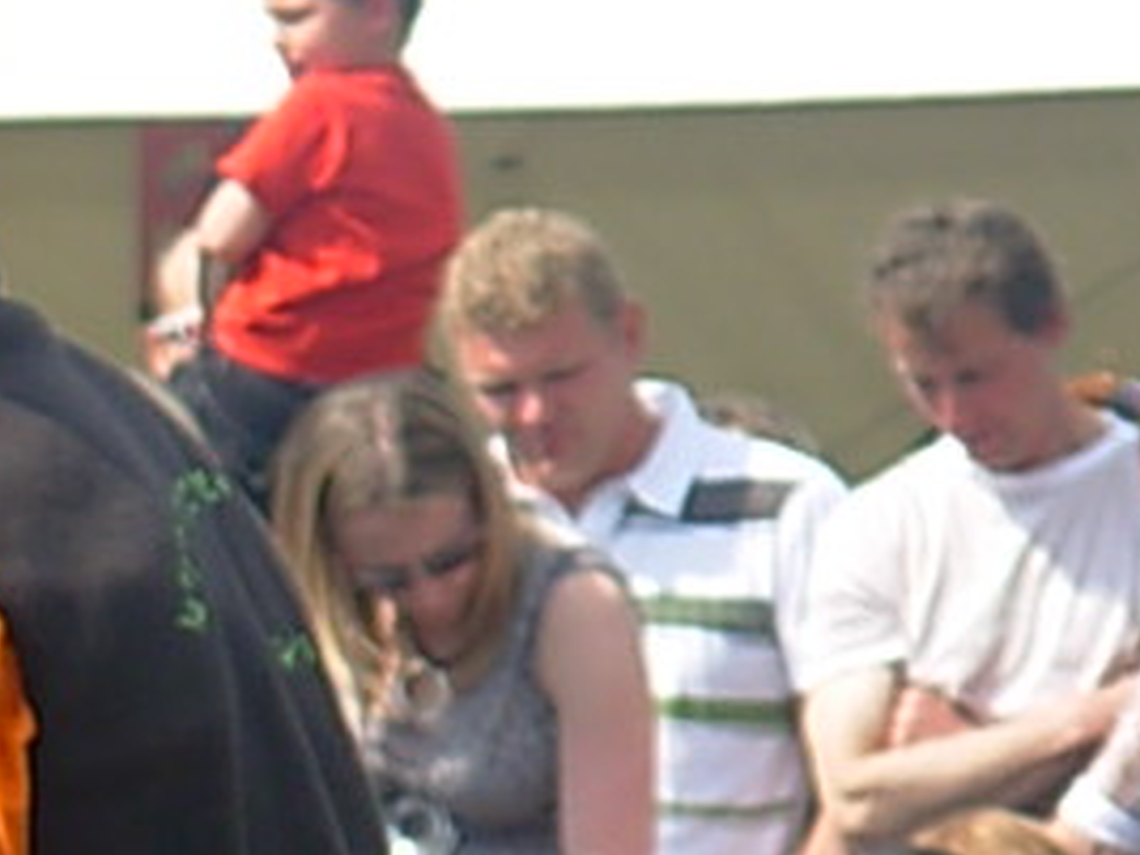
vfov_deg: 2.0
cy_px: 961
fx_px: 23909
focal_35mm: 726
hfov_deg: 2.7
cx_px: -872
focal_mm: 31.4
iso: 50
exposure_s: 1/322
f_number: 5
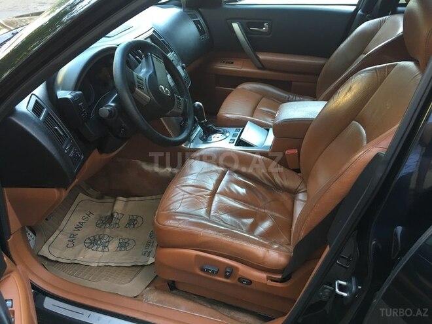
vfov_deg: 48.2
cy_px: 162
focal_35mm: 29
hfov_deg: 61.7
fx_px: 362
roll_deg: +0.5
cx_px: 216
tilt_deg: -34.0
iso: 100
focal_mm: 4.15
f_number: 2.2
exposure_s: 1/33
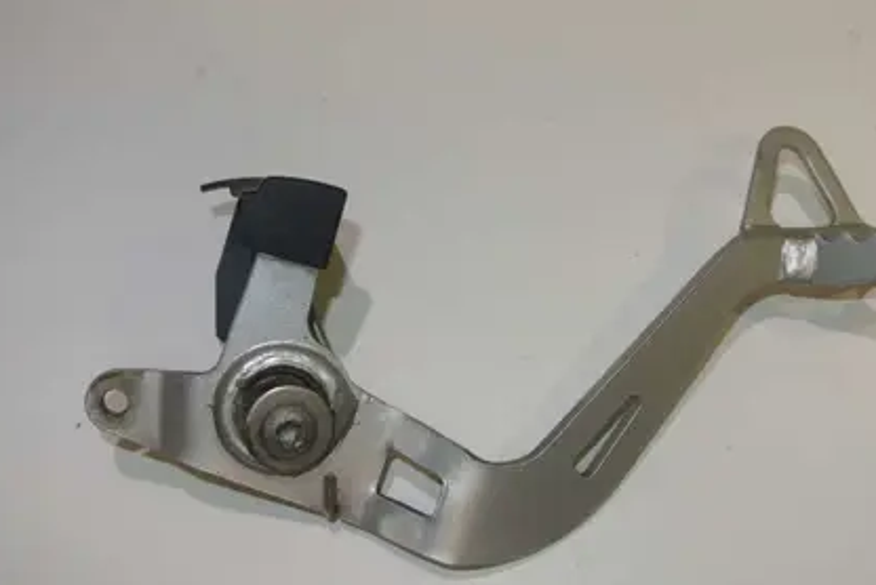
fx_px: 1071
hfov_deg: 44.3
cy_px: 303
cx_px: 522
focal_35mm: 44
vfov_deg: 30.6
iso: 200
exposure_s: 1/60
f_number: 4.5
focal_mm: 12.7
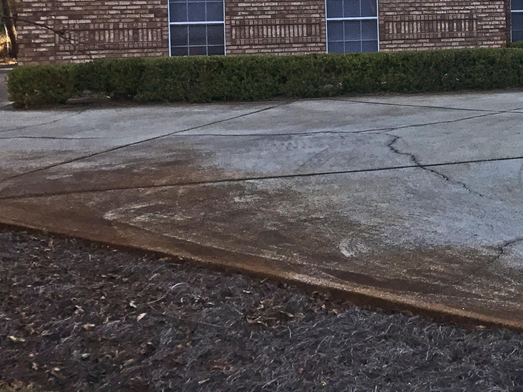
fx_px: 1012
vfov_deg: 21.2
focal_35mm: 67
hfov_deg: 26.3
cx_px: 602
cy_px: 6
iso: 20
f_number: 1.8
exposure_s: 1/812
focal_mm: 3.99
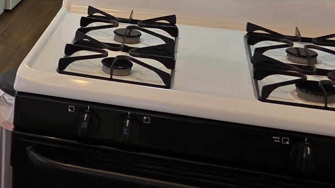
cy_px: -90
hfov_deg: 23.7
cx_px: -50
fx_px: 737
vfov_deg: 13.7
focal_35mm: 83
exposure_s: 1/120
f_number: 1.8
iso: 100
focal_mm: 5.4
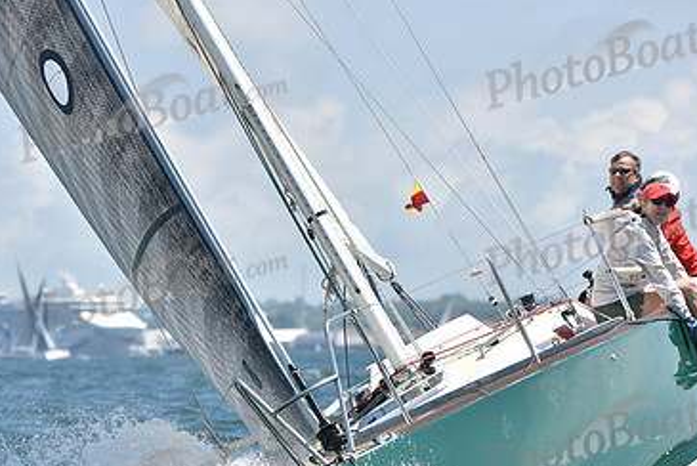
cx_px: 388
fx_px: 5697
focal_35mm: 294
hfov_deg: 7.0
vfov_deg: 4.7
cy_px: 362
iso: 250
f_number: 6.3
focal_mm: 185
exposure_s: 1/1250
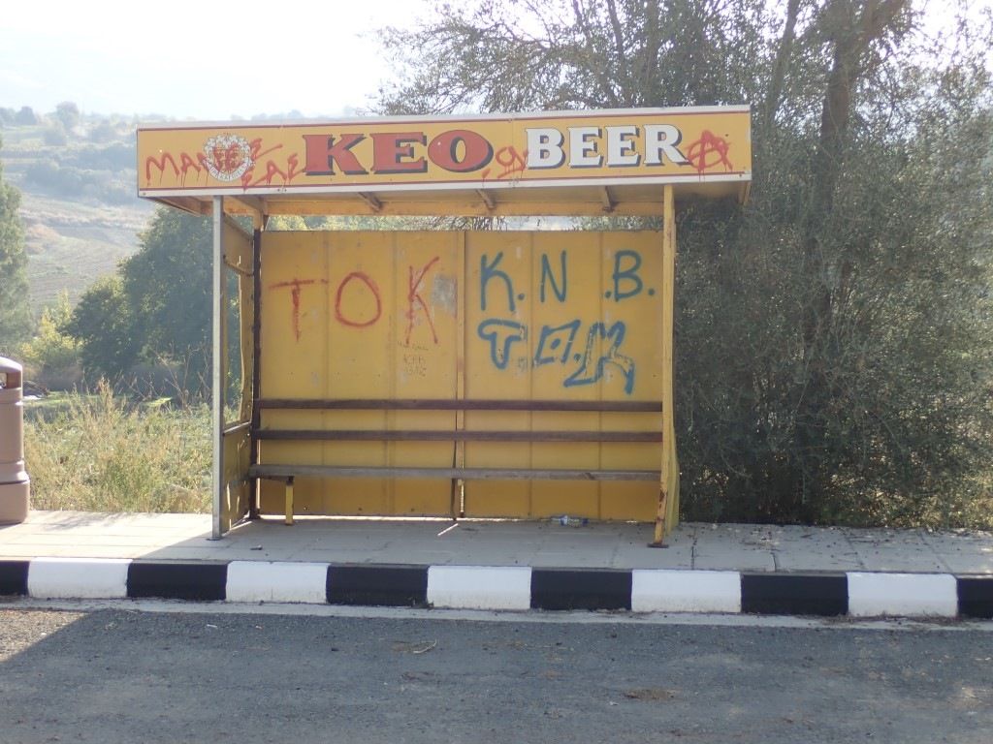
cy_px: 372
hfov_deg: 29.8
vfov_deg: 22.6
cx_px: 496
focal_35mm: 65
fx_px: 1865
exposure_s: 1/160
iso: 100
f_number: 3.8
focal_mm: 11.78
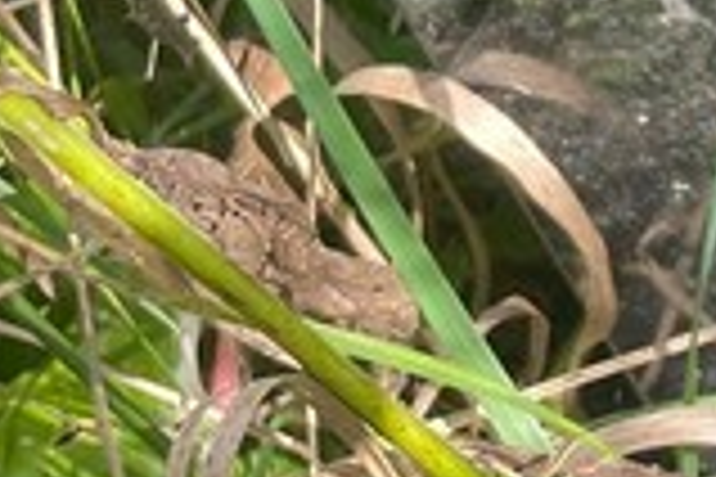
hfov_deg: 12.9
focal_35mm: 136
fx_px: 2705
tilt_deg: -48.0
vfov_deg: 9.9
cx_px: 1477
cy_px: -176
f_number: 1.6
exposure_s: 1/416
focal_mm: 4.2
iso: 32
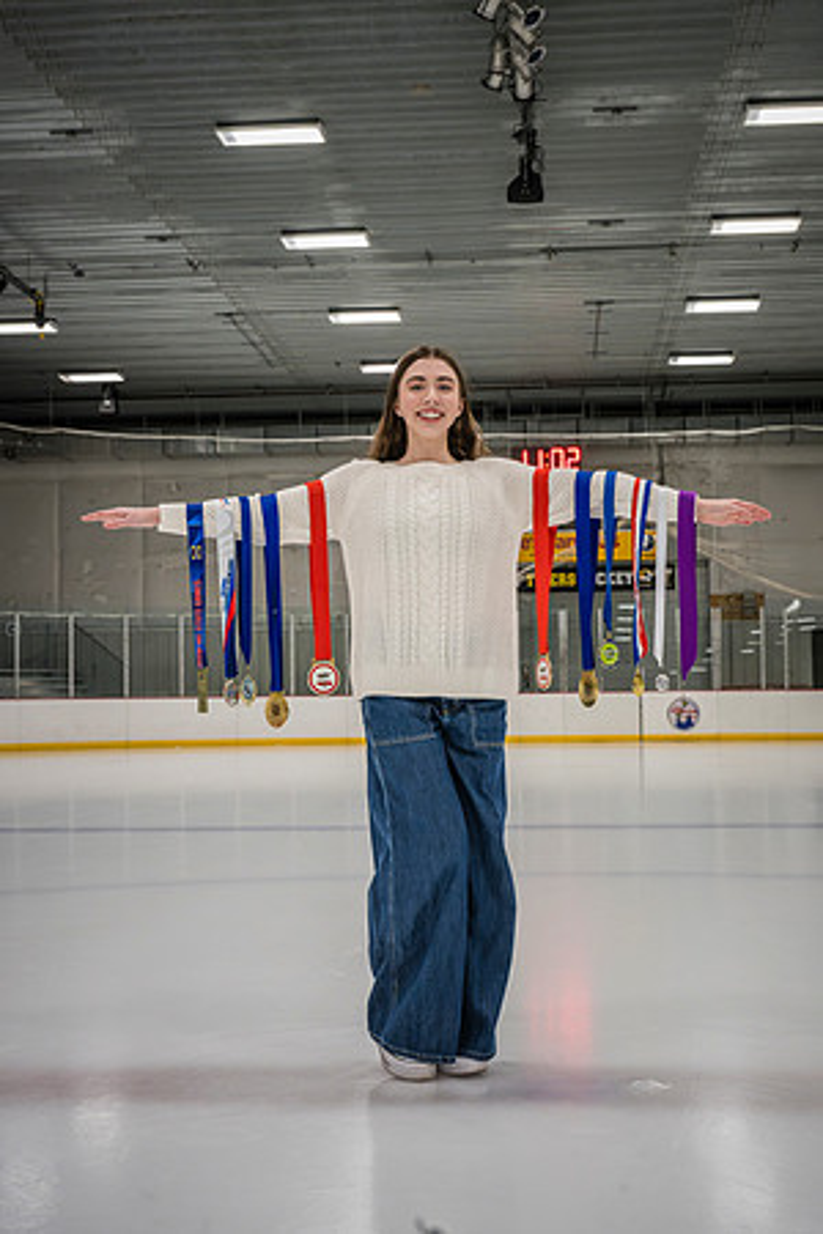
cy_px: 617
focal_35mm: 46
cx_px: 412
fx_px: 1577
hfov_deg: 29.2
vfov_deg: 42.7
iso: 3200
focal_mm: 46
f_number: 8
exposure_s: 1/250
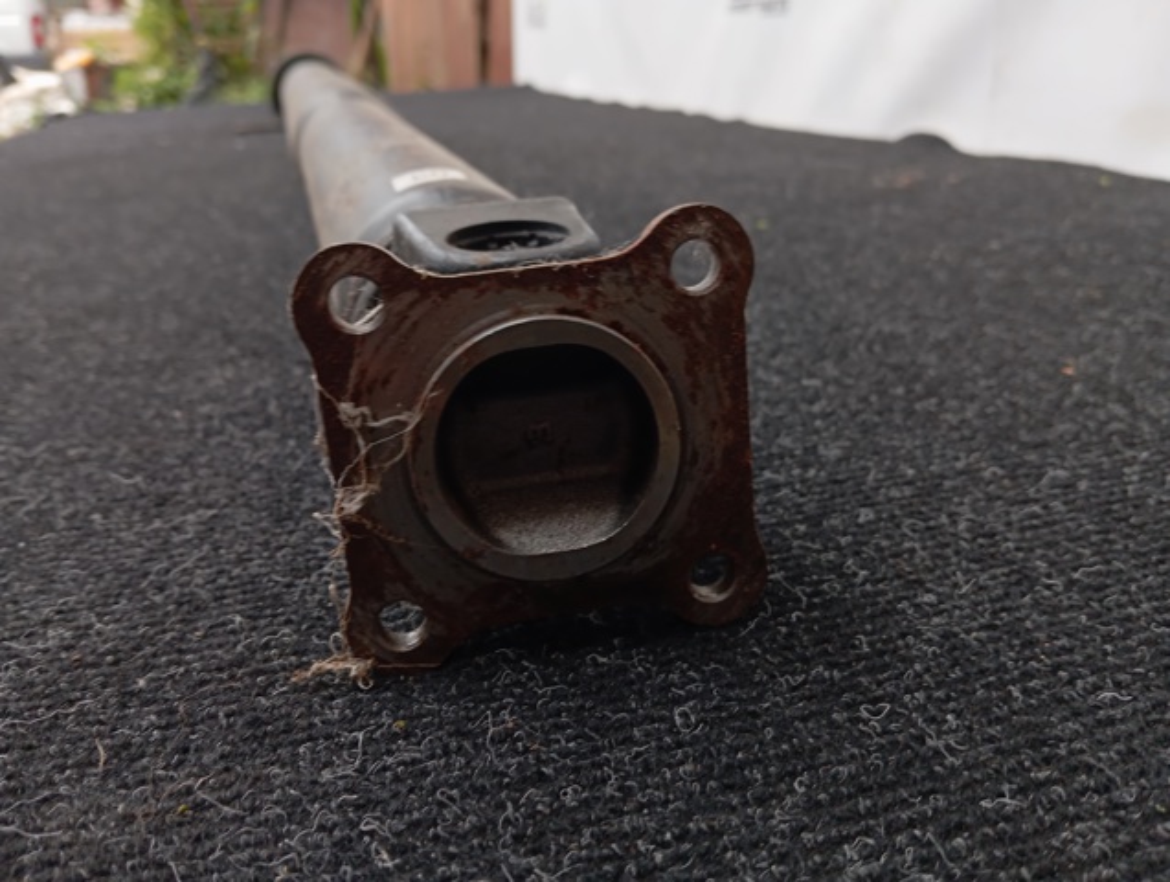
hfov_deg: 63.4
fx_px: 948
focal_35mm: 28
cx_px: 585
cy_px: 441
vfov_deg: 49.9
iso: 83
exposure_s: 1/50
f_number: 1.8
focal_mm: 4.22
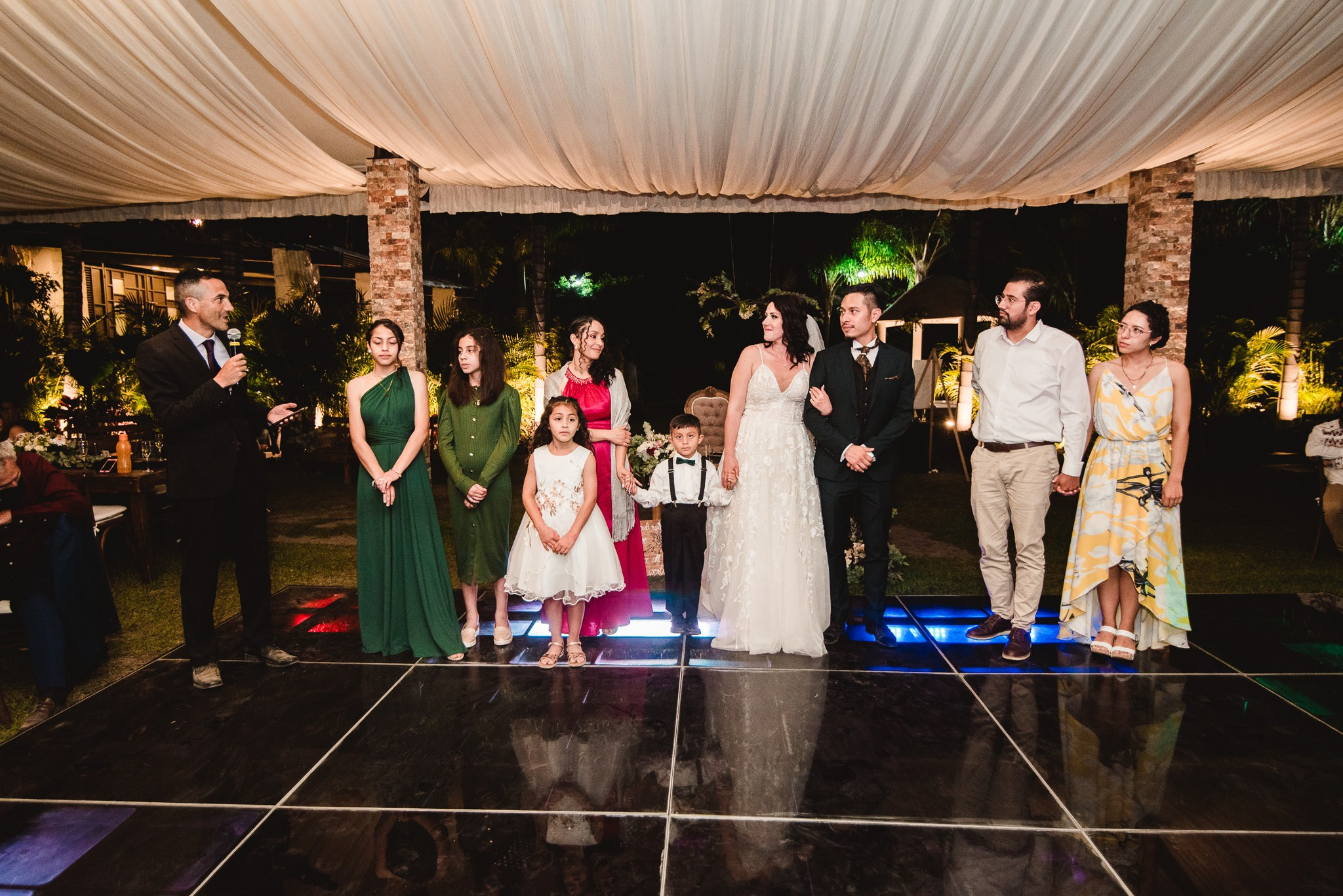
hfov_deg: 78.6
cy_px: 448
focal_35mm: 22
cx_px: 672
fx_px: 821
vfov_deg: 57.3
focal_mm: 22
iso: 1250
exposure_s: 1/125
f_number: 3.2
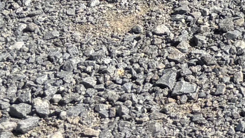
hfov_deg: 10.5
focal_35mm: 184
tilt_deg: -6.4
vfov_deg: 5.6
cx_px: 525
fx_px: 1196
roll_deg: +0.4
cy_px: -435
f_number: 1.6
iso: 50
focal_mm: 5.96
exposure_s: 1/3106
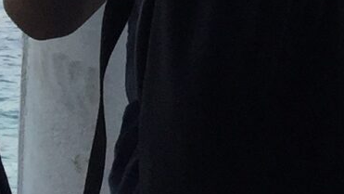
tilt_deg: +3.5
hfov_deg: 8.9
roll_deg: -2.0
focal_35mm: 218
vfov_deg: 5.3
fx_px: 1989
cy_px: -320
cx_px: 840
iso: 32
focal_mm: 4.15
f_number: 2.2
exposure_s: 1/1721
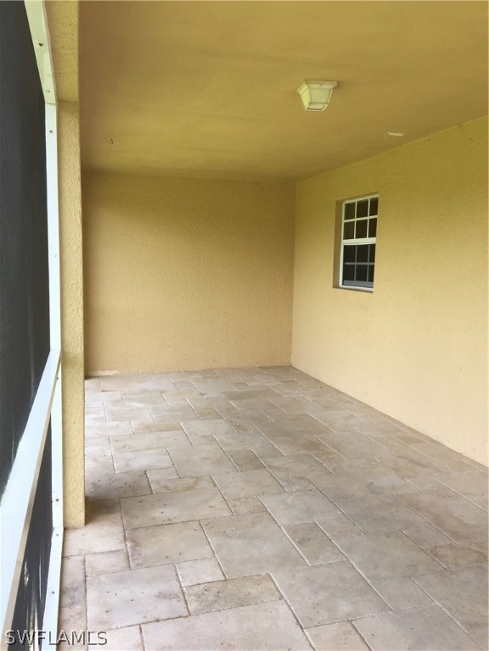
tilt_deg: -5.8
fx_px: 546
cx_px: 244
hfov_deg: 48.2
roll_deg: -2.1
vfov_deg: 61.7
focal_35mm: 29
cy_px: 326
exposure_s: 1/120
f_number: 2.2
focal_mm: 4.15
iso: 32
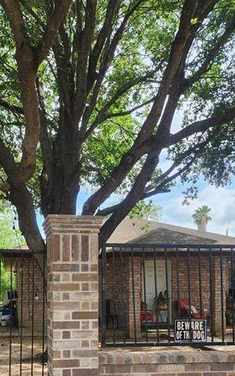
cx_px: 63
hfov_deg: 32.2
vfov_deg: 48.2
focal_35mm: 39
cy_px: 287
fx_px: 400
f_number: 1.8
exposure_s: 1/212
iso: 12
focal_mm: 6.4
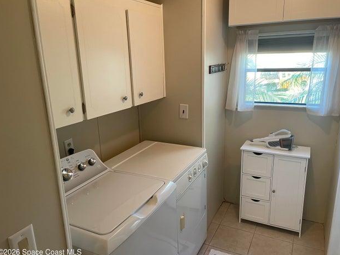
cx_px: 174
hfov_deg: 65.3
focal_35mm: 27
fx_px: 265
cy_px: 132
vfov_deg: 51.3
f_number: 1.6
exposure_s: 1/60
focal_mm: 4.2
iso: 100
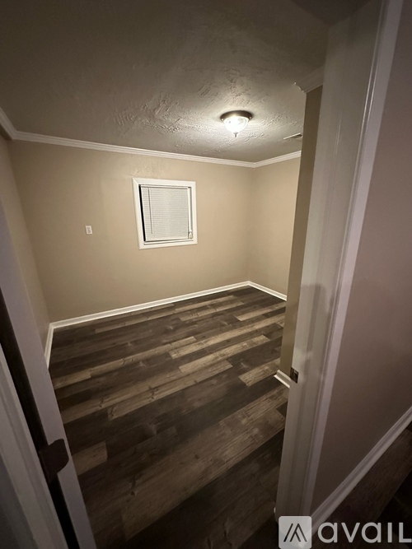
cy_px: 274
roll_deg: +0.7
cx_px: 206
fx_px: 222
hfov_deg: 85.7
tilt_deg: -15.8
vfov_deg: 102.1
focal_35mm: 14
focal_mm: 2.22
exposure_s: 1/60
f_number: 2.2
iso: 1250
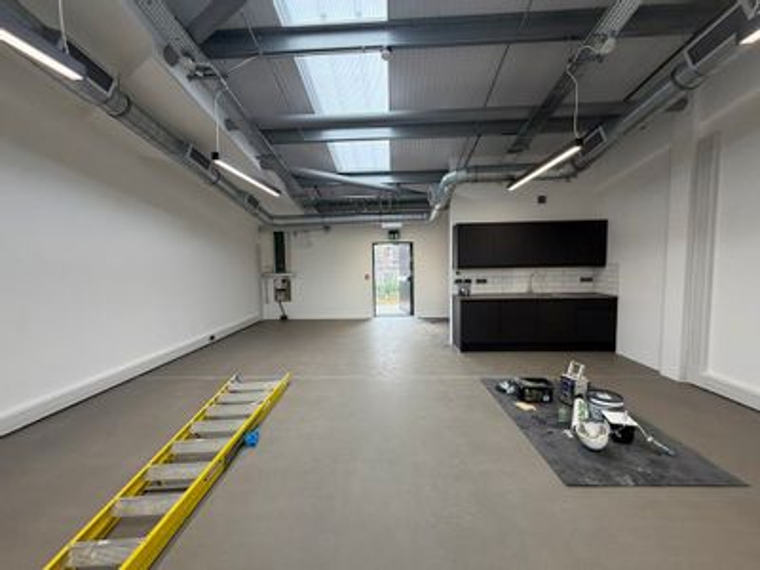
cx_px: 380
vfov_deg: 85.7
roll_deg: +0.5
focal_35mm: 14
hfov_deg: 102.1
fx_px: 307
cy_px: 285
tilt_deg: -3.2
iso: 160
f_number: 2.2
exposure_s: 1/121
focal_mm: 2.22
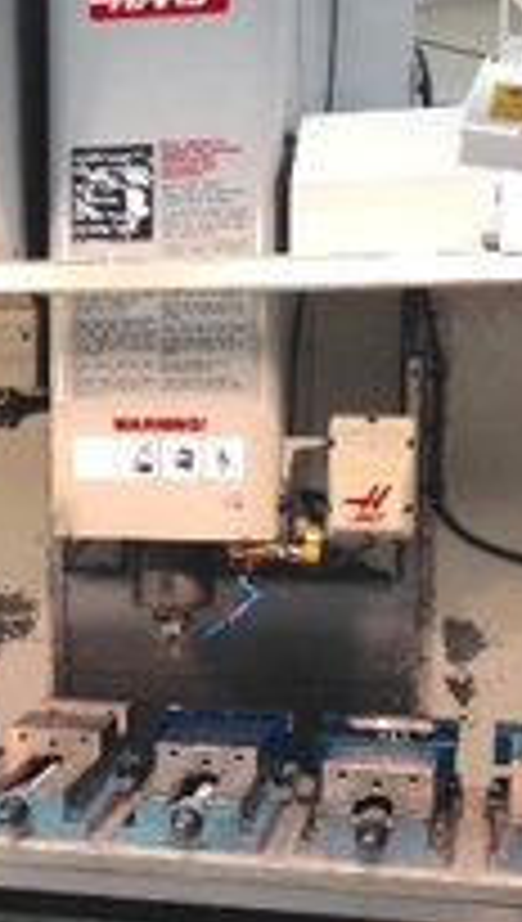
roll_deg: +0.5
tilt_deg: -9.2
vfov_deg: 29.9
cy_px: 603
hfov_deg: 17.1
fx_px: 1715
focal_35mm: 70
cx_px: 68
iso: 50
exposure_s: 1/20
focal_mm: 4.12
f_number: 2.4
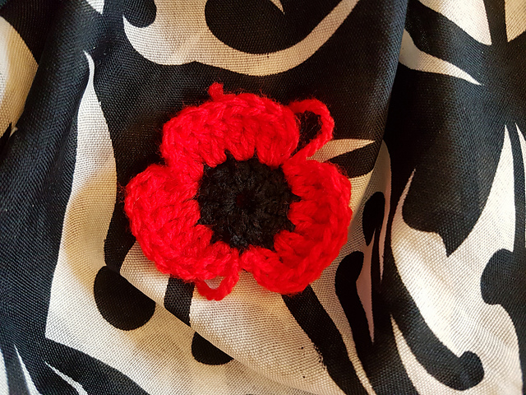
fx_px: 395
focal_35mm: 26
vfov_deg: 53.1
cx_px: 263
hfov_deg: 67.3
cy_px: 198
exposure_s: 1/25
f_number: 1.7
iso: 250
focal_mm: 4.2
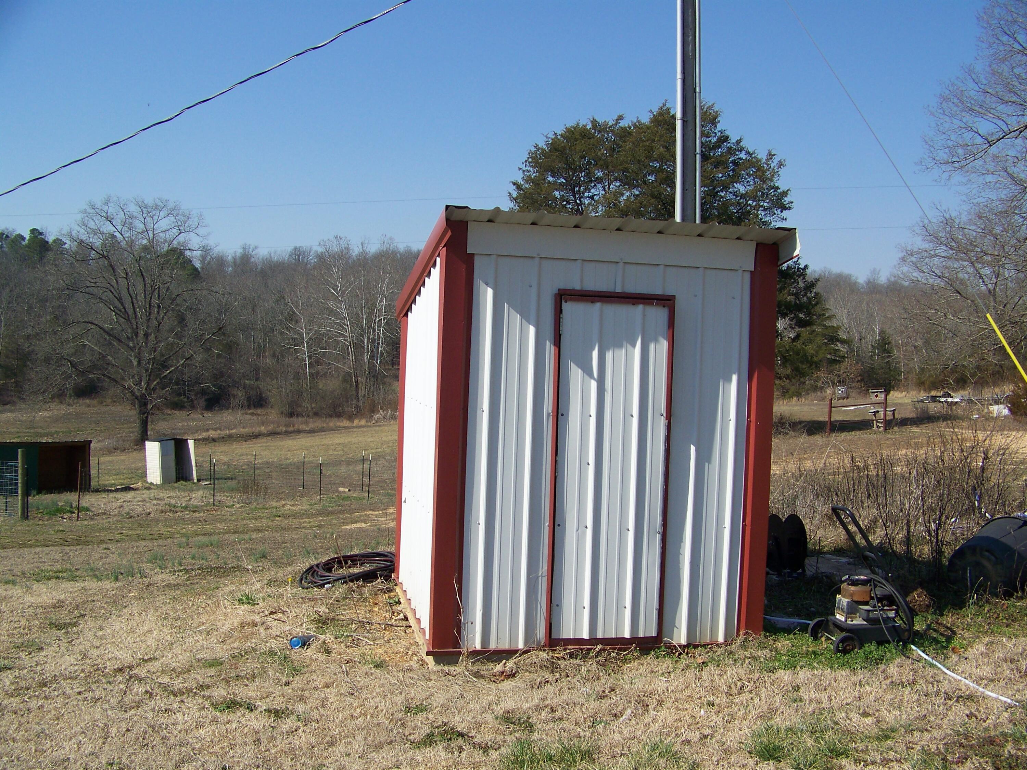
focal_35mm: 36
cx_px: 514
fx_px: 1068
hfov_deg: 51.4
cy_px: 385
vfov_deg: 39.7
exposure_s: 1/500
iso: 64
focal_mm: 5.85
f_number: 4
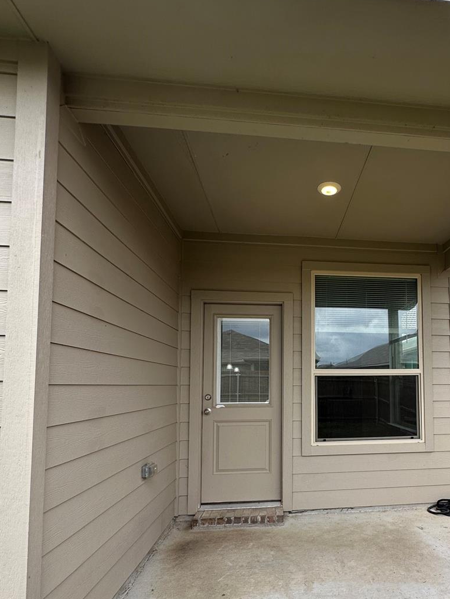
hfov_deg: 60.7
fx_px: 364
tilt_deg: +4.8
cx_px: 326
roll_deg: -0.8
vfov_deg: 77.8
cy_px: 367
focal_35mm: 21
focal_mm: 2.22
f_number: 2.2
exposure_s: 1/275
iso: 40
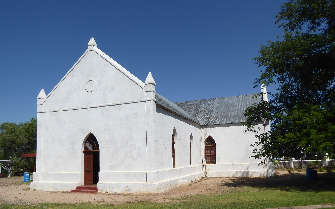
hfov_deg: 62.9
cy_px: 137
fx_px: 274
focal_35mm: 30
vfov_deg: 41.4
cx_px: 170
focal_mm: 4.3
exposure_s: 1/1600
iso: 80
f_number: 3.3
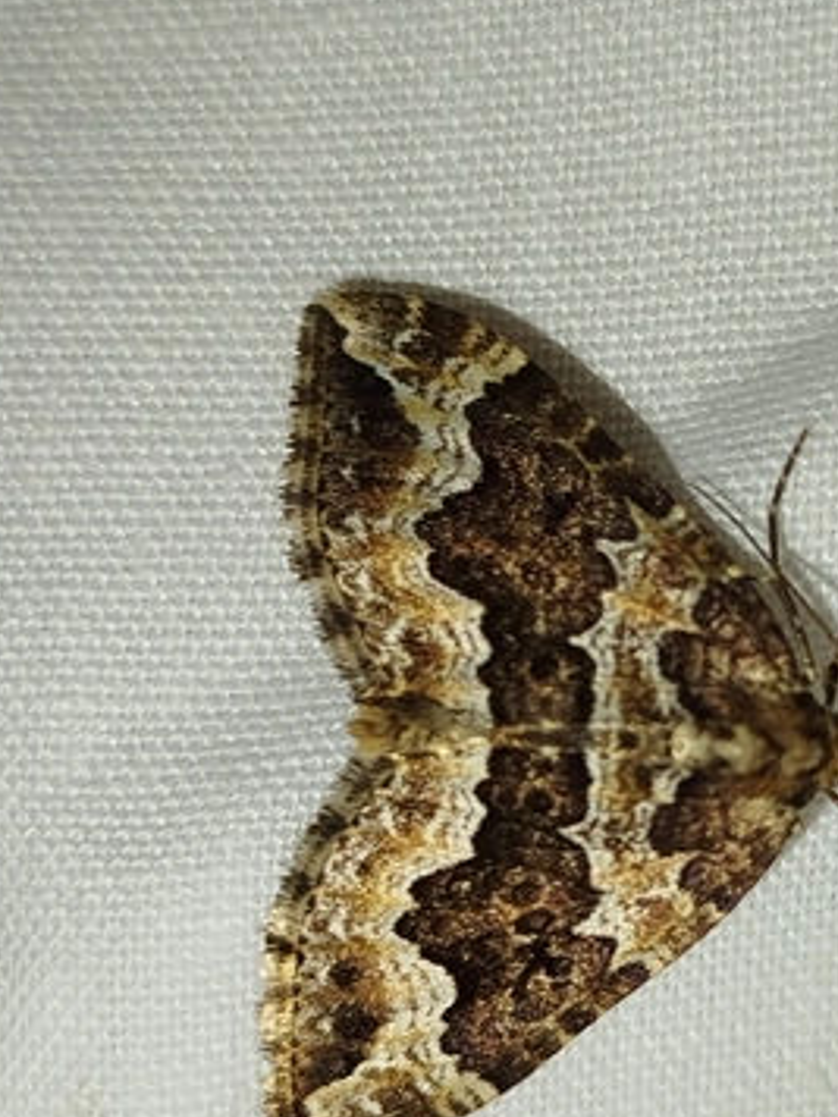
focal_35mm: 90
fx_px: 2905
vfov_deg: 21.8
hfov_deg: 16.4
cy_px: 584
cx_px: 505
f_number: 1.7
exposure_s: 1/100
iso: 64
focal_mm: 5.31
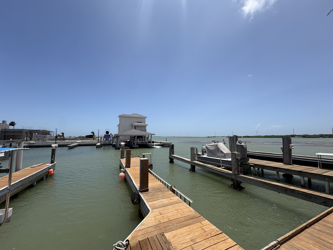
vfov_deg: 85.7
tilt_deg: +6.2
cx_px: 166
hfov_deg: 102.1
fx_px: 135
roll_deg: +0.5
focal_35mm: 14
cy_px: 125
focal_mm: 2.22
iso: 50
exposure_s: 1/2874
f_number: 2.2
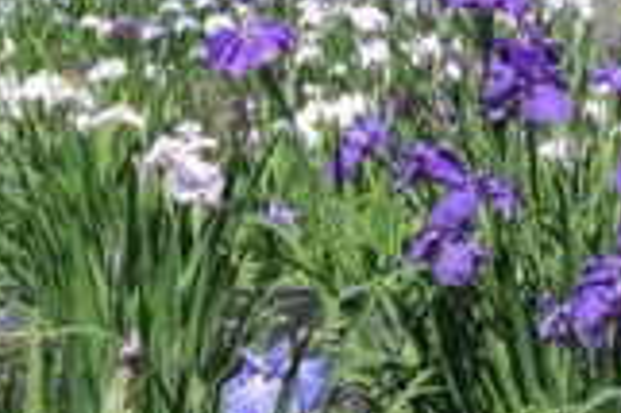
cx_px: -181
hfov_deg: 19.6
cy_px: 73
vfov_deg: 14.1
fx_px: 1654
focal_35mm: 96
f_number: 7.1
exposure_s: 1/320
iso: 200
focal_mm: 7
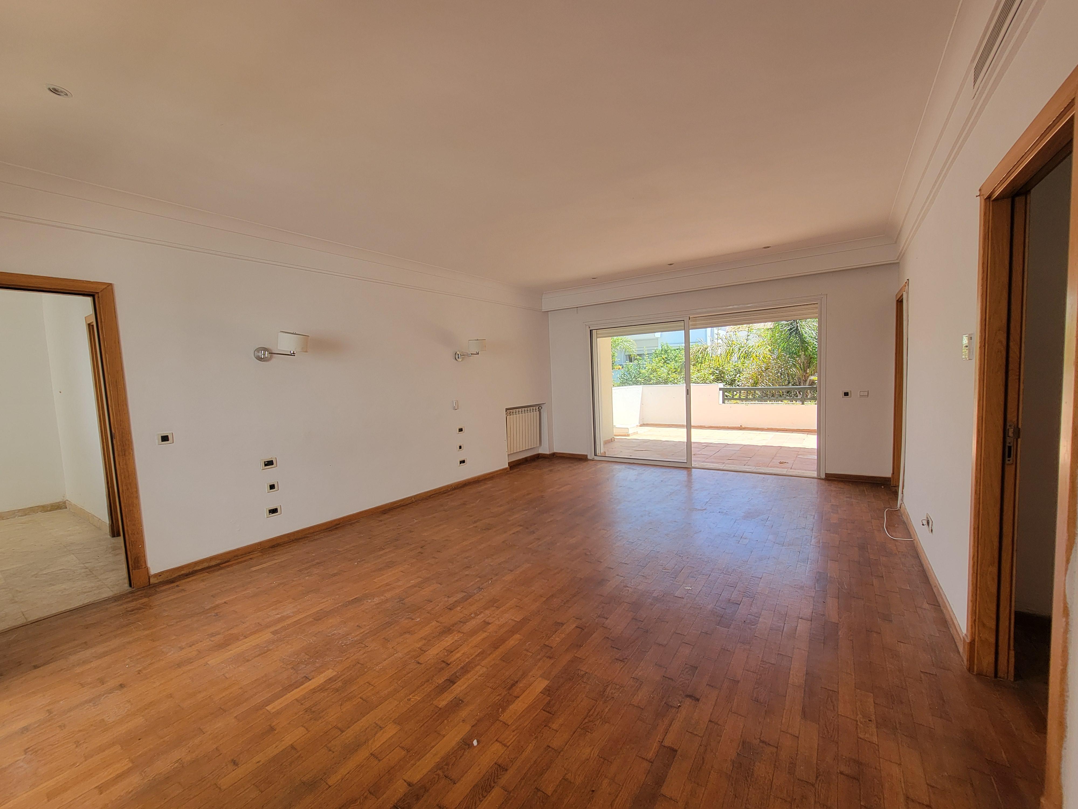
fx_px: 405
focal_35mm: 13
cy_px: 404
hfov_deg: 106.2
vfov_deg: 89.9
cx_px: 539
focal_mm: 2.2
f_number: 2.2
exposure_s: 1/140
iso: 50
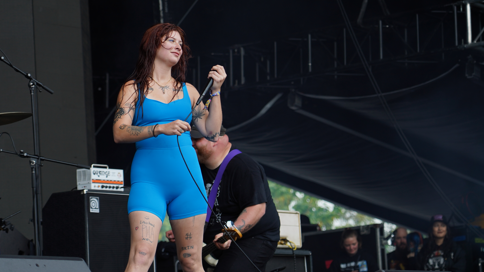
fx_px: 2015
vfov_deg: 7.7
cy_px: 94
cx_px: 169
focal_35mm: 157
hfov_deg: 13.7
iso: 100
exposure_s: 1/160
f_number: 4.5
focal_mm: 105
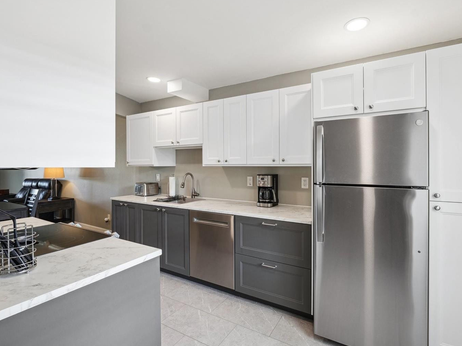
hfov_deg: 94.3
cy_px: 167
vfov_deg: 78.1
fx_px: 214
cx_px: 252
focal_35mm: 16
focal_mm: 14
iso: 400
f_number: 8
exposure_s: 1/8
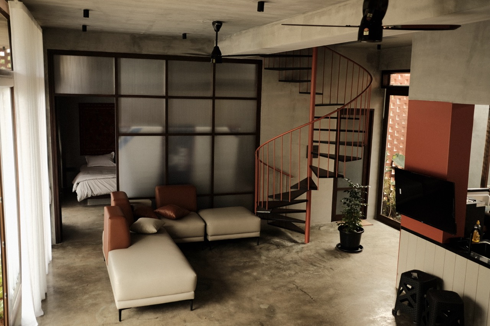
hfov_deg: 54.4
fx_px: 476
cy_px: 163
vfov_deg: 37.8
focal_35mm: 35
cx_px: 245
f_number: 2.5
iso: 200
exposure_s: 1/60
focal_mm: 23
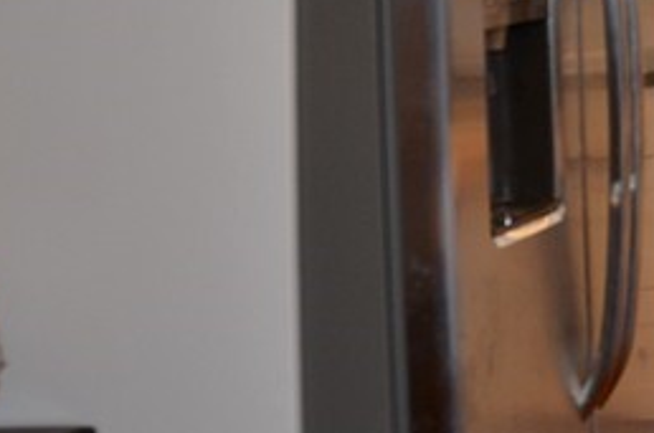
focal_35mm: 114
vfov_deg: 11.5
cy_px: -216
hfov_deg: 15.2
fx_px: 2067
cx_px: 1228
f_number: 3.5
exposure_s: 1/80
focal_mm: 18
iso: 400
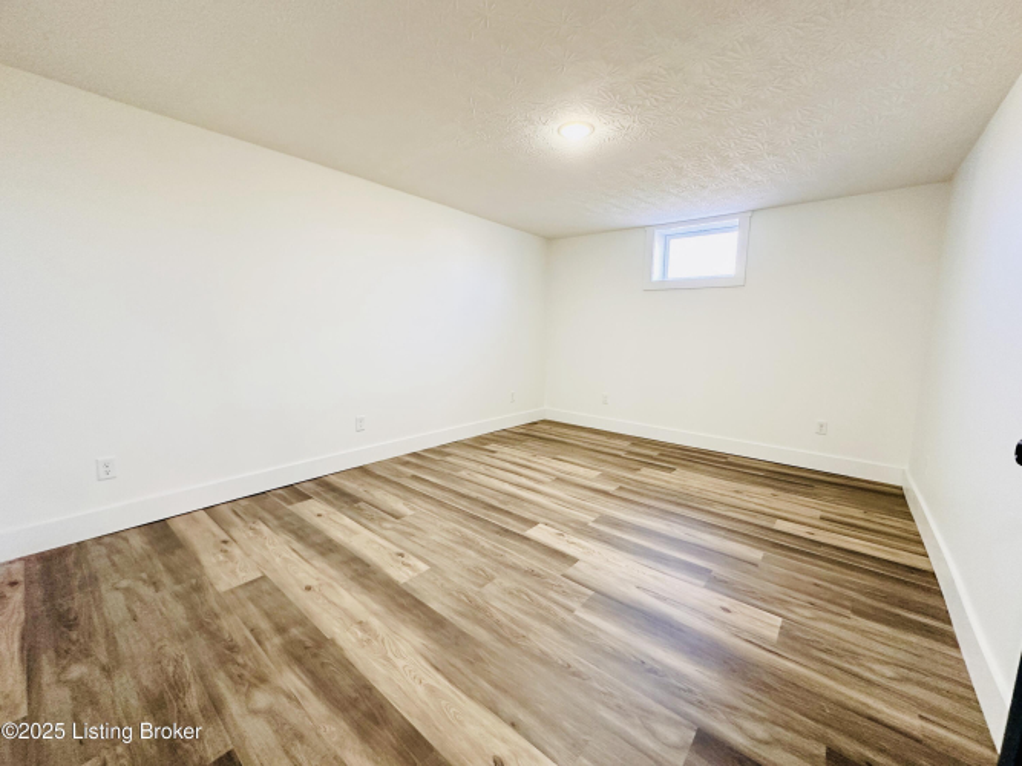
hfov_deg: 102.1
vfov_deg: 85.7
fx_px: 413
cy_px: 383
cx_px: 511
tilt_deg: -6.8
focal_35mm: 14
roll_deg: -0.8
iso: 250
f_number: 2.2
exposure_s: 1/60
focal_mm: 2.22
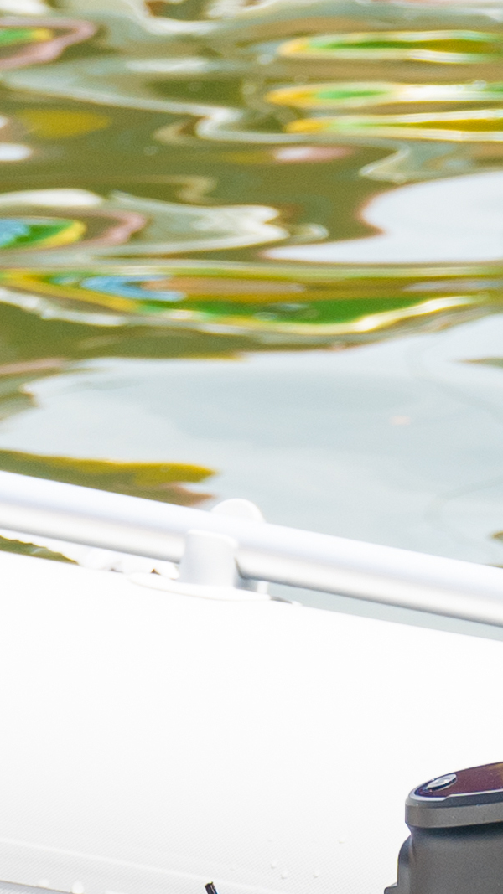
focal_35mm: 394
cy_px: 1293
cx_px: 495
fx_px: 9344
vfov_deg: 5.4
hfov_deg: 3.1
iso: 100
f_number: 4
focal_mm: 68
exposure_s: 1/800
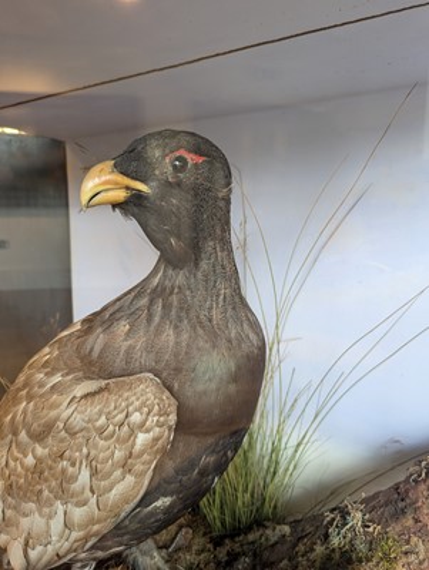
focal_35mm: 24
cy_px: 285
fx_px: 396
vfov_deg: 71.5
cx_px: 214
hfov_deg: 56.9
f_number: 1.85
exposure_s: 1/100
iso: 202
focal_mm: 6.81
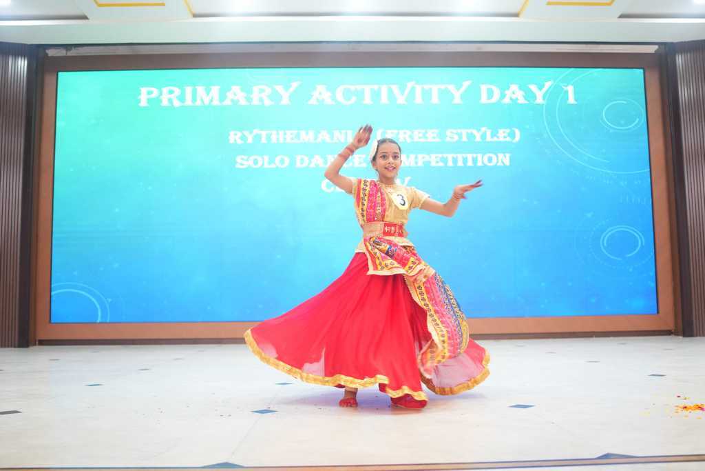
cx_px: 352
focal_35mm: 35
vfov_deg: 37.9
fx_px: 685
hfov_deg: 54.4
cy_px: 236
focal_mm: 35
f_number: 2.2
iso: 1250
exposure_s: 1/125
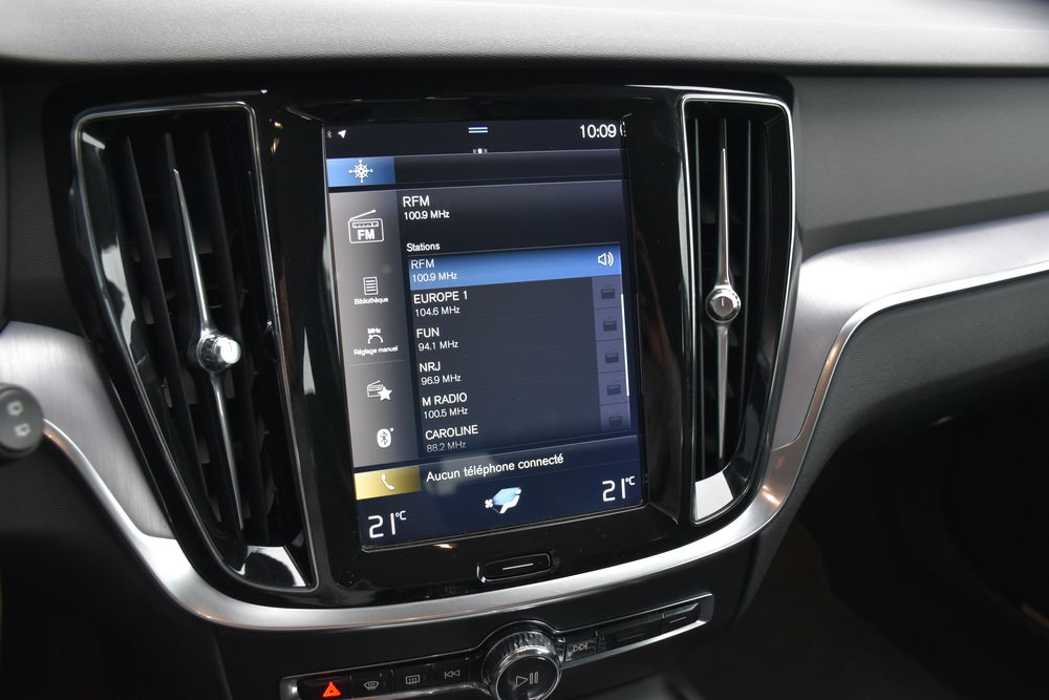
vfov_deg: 40.0
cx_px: 524
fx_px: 962
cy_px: 350
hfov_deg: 57.2
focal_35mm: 33
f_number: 4
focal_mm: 22
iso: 800
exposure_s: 1/60
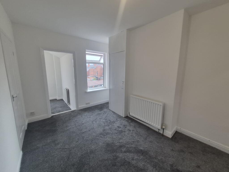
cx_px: 114
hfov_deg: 106.2
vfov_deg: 89.9
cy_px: 86
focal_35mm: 13
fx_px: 86
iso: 80
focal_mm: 1.74
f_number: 2.2
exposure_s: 1/100
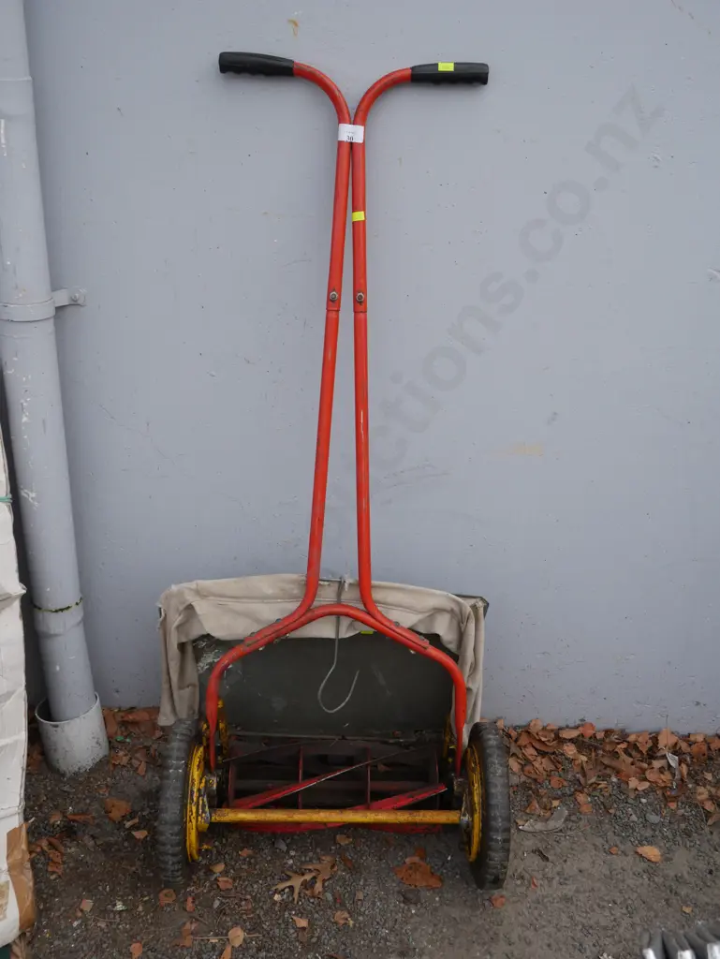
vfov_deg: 56.8
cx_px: 360
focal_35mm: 32
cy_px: 480
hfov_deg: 44.2
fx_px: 887
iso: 200
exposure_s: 1/125
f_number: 4.5
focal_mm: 16
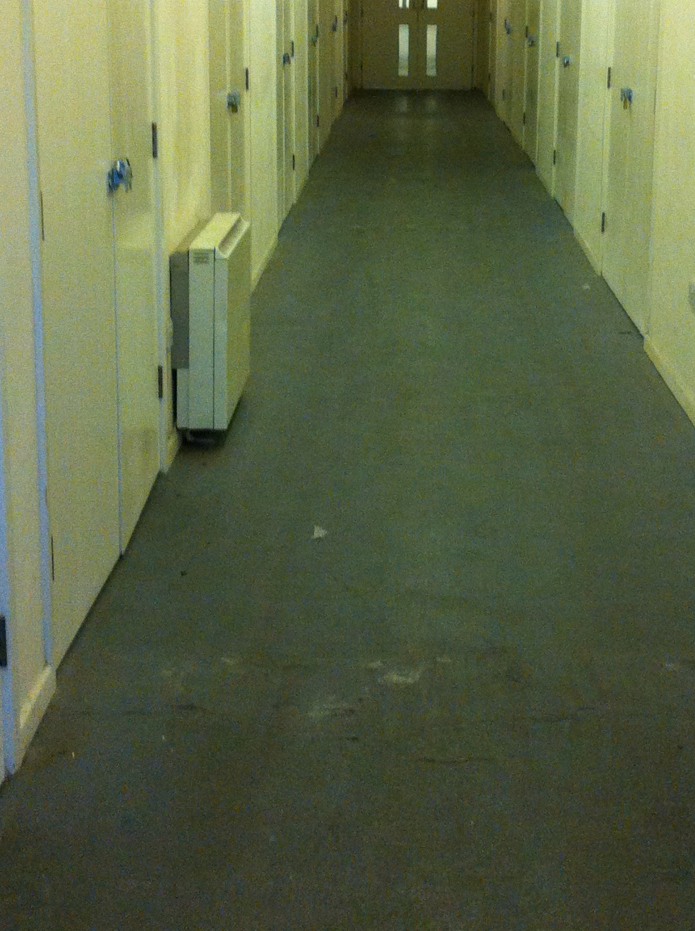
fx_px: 1718
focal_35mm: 64
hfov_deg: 22.8
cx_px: 467
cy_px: 318
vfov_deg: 30.1
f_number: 2.8
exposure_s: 1/15
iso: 250
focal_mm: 3.85
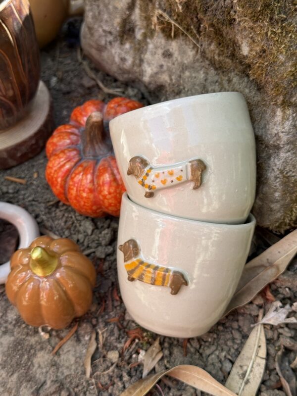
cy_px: 198
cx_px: 148
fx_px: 549
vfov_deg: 39.7
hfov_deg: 30.3
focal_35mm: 48
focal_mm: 6.76
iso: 80
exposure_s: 1/975
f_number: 1.78
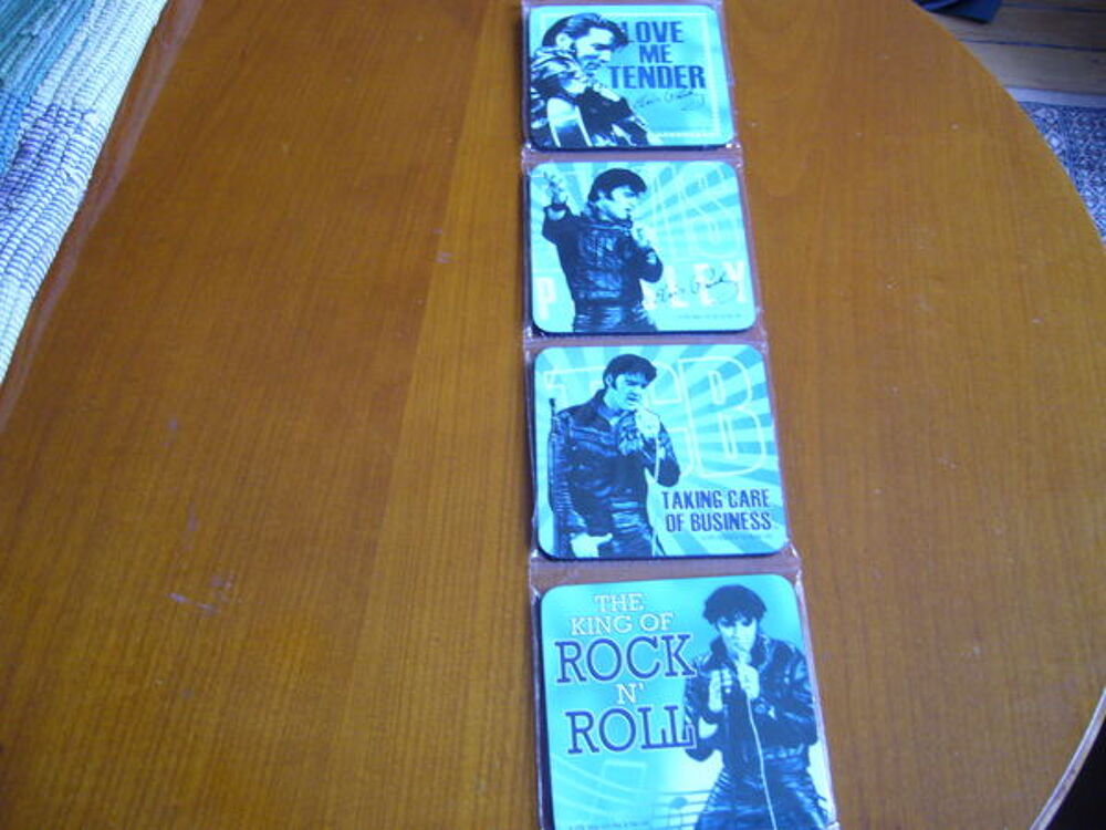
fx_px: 1118
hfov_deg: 52.6
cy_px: 415
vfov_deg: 40.7
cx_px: 553
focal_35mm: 35
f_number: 2.8
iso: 160
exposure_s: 1/15
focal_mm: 5.8
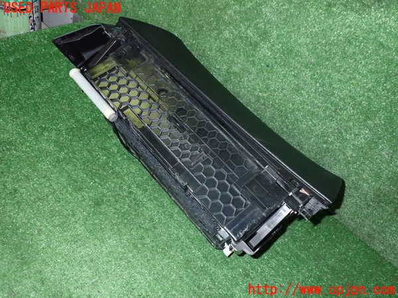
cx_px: 199
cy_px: 149
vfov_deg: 46.8
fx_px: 345
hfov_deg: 60.0
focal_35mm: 30
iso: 800
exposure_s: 1/30
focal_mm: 5.4
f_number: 6.3
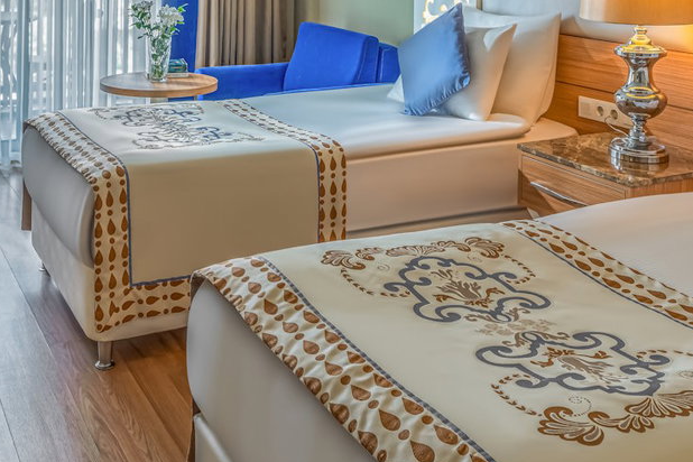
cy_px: 95
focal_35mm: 44
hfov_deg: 44.3
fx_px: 847
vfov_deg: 29.8
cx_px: 279
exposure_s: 1/5
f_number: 11
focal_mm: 17
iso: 100
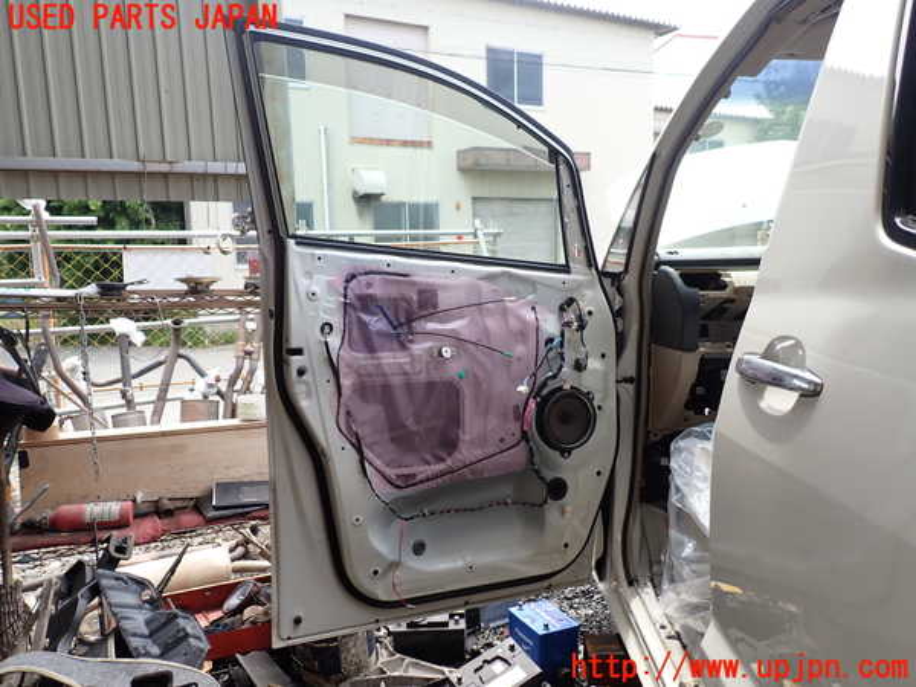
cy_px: 344
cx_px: 458
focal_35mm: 25
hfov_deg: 69.4
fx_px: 662
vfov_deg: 54.9
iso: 100
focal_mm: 4.5
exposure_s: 1/200
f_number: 2.8
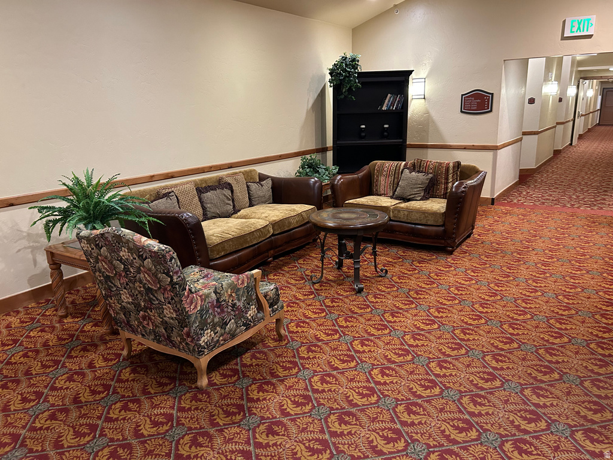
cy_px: 230
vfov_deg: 53.1
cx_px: 306
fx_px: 460
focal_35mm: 26
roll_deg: +1.9
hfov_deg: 67.3
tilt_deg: -14.6
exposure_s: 1/40
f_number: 1.5
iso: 500
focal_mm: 5.7
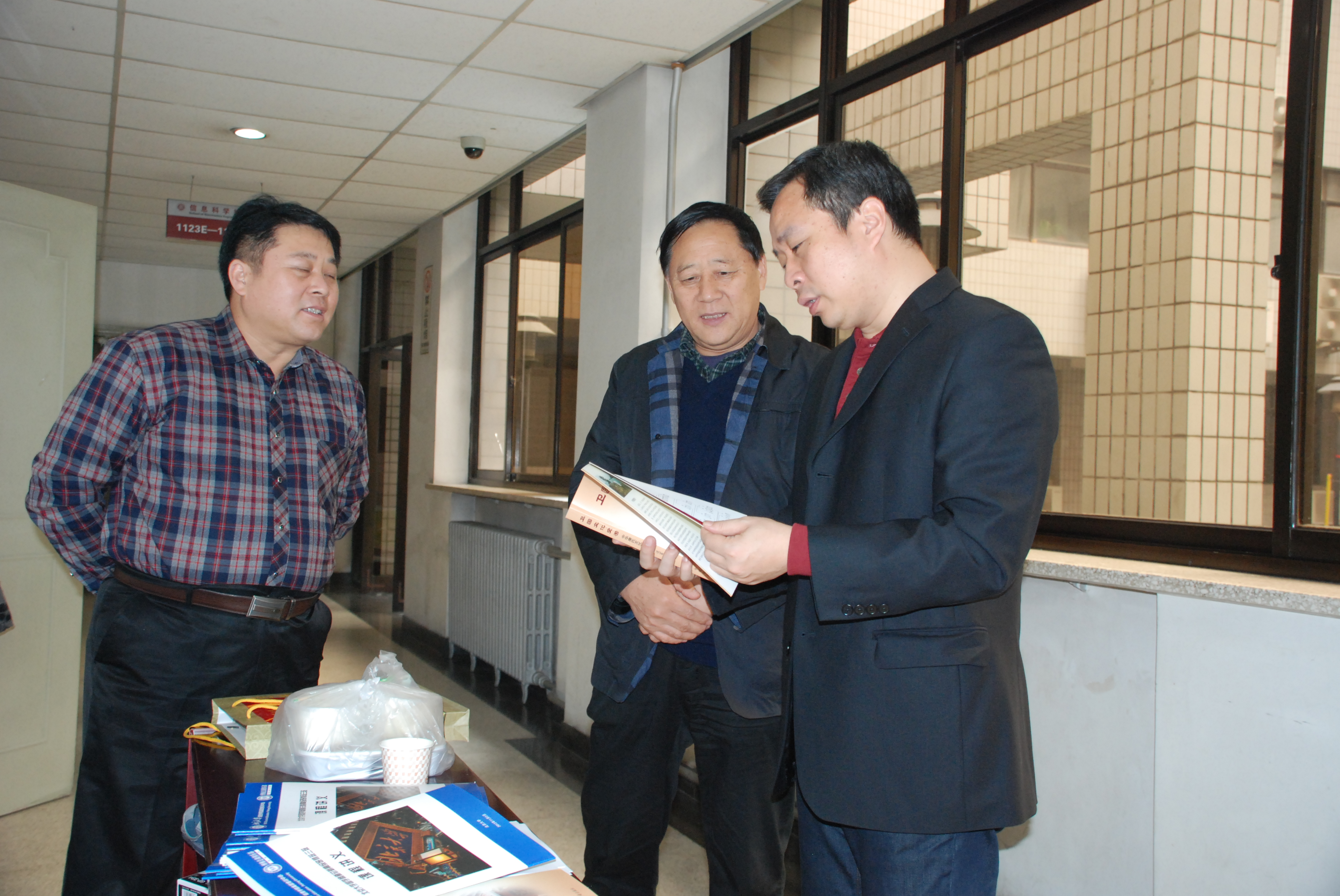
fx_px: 1230
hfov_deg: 57.2
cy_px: 448
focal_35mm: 33
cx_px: 670
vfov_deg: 40.1
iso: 800
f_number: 4.5
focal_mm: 22
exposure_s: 1/60
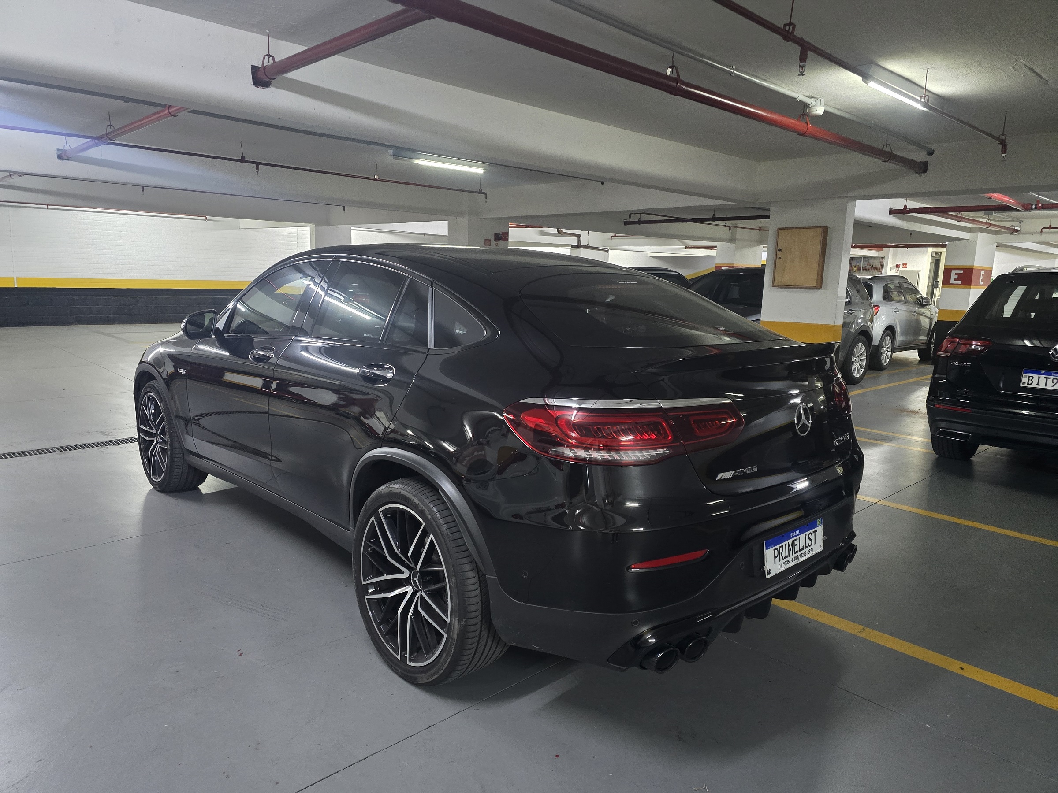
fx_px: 703
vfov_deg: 58.9
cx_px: 529
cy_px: 396
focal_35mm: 23
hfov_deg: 73.9
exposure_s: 1/24
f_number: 1.7
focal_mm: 6.3
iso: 1600
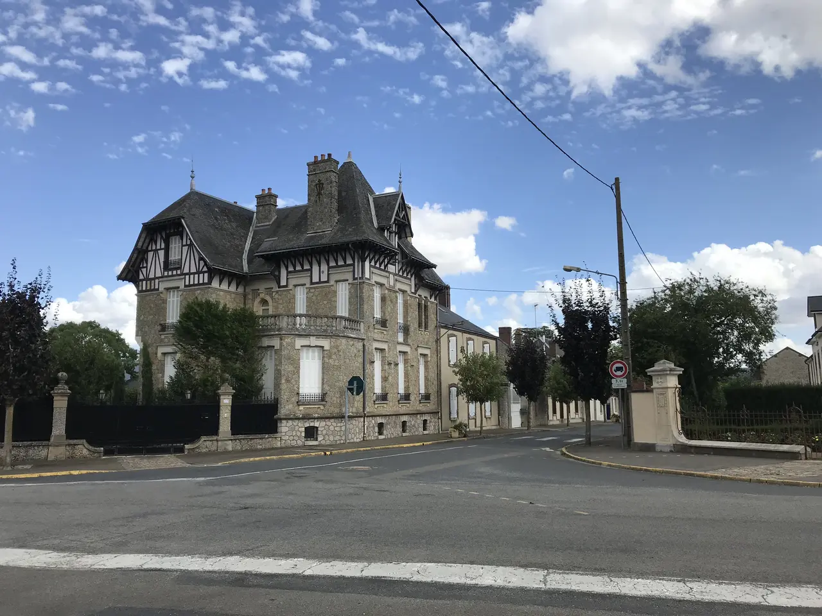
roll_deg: +0.9
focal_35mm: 28
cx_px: 411
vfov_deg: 49.7
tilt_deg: +9.7
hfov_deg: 63.4
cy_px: 308
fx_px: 665
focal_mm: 3.99
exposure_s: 1/2179
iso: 20
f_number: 1.8
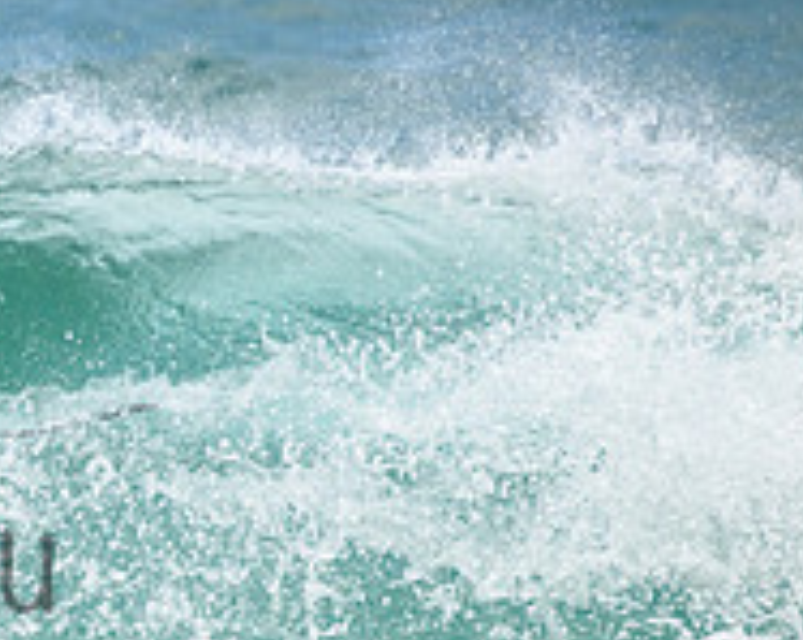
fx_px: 55406
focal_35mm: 2335
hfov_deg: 0.8
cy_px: 513
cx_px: -399
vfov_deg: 0.7
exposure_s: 1/2000
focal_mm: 800
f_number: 11
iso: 1000
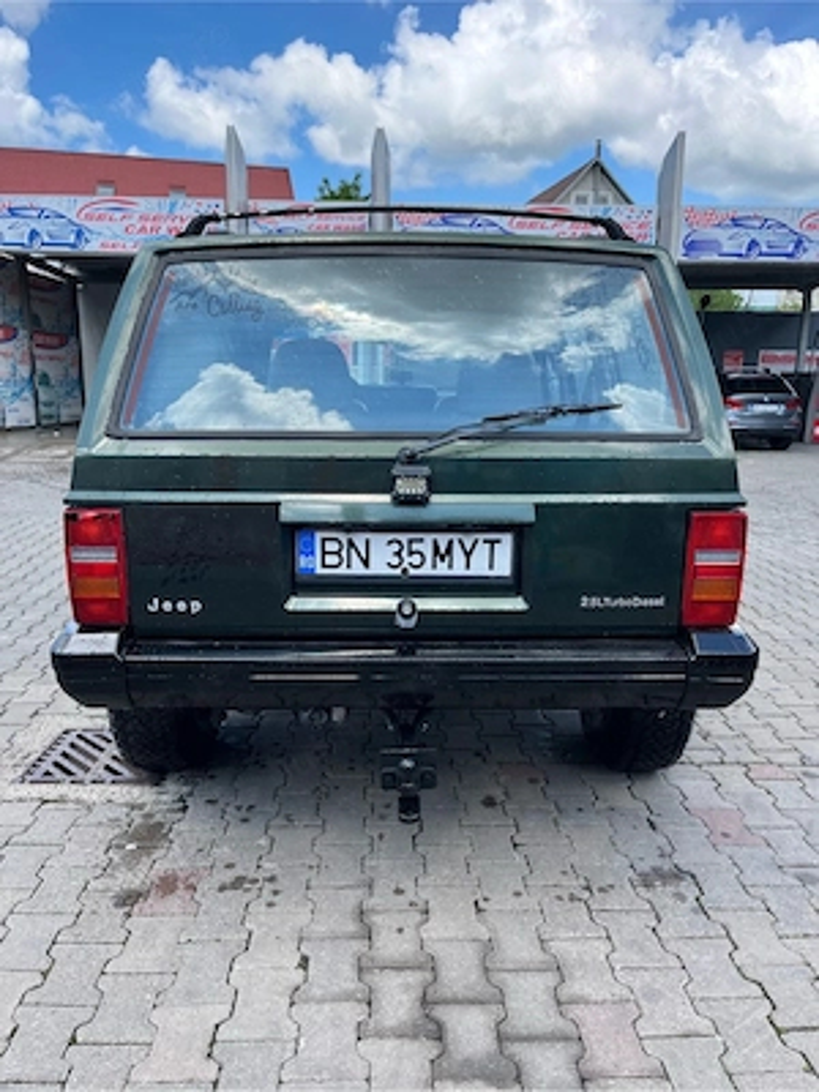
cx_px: 410
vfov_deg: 67.3
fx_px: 820
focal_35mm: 26
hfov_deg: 53.1
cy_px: 546
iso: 50
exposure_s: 1/1106
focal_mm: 5.1
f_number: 1.6
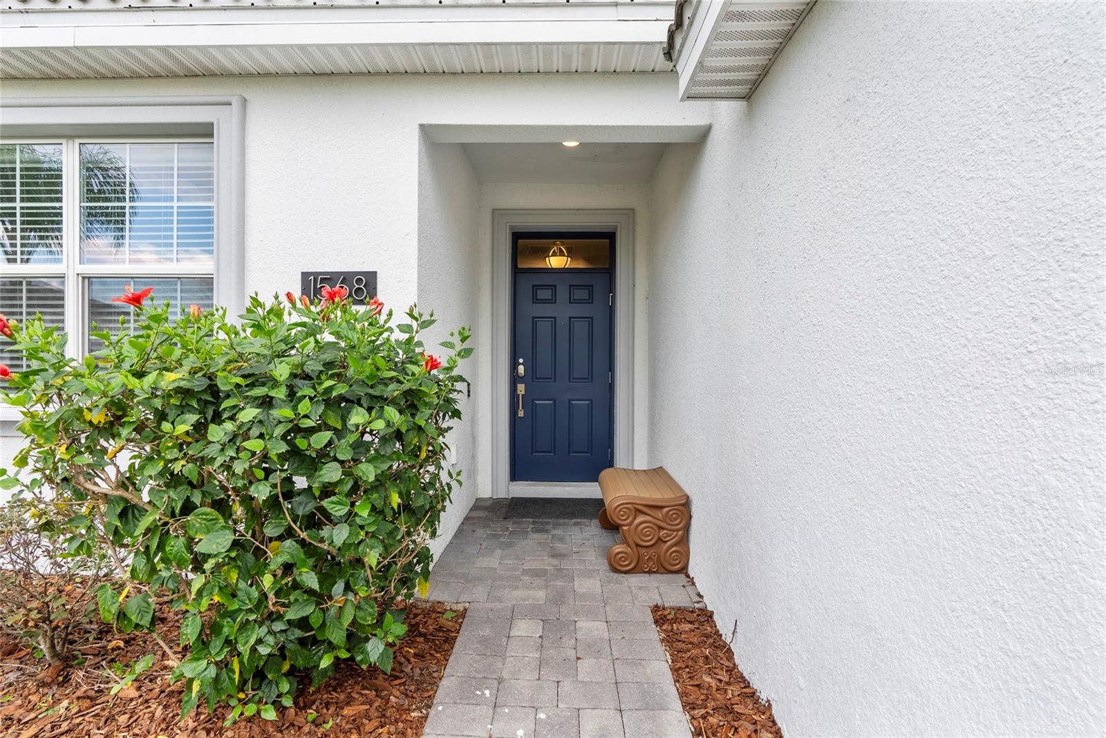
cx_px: 553
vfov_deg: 73.8
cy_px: 369
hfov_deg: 96.7
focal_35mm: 16
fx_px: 492
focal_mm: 16
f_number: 8
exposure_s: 1/10
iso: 100
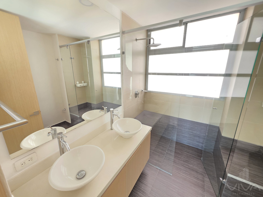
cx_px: 132
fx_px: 99
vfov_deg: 89.9
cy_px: 98
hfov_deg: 106.2
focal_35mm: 13
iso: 250
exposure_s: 1/60
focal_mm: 2.2
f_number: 1.9
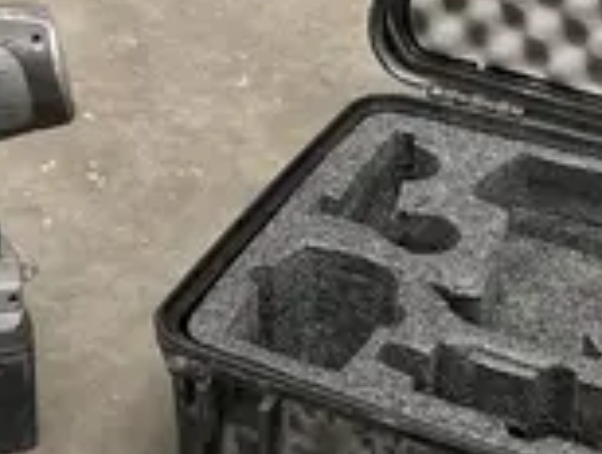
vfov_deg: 14.8
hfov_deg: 19.6
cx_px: 270
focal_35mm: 100
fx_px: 1742
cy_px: 311
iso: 125
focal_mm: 3.99
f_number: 1.8
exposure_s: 1/44
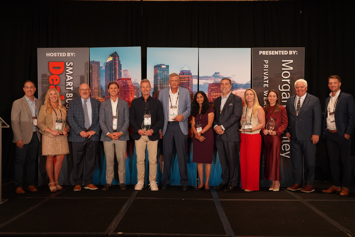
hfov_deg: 50.7
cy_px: 118
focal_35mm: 38
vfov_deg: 35.1
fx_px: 375
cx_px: 178
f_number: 4
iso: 3200
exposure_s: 1/160
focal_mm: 38
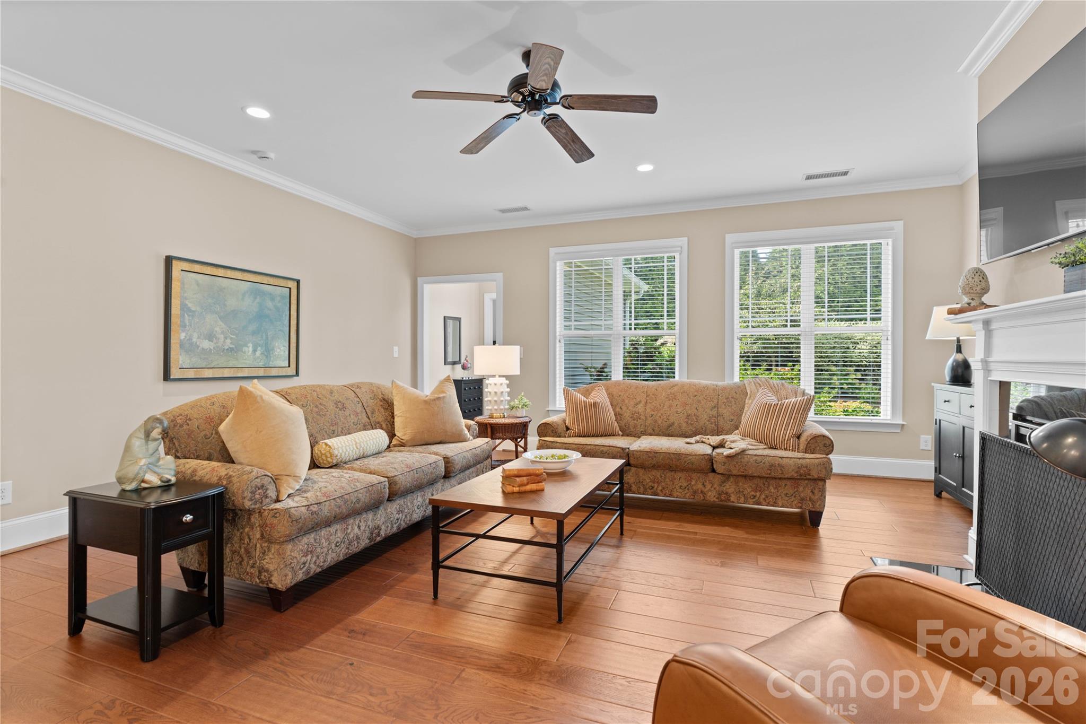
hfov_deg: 90.0
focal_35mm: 18
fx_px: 543
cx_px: 543
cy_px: 362
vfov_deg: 67.4
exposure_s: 1
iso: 100
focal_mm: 18
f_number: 7.1
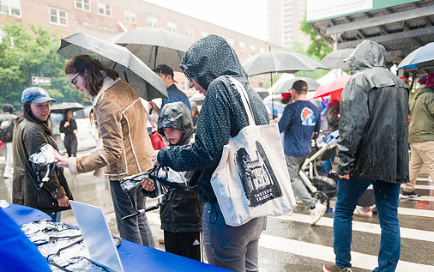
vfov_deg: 44.5
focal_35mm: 28
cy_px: 154
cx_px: 195
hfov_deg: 66.3
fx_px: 331
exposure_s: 1/320
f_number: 3.2
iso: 400
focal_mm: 24
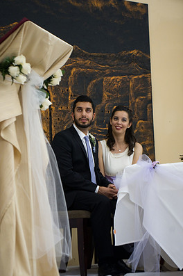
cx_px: 93
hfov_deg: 17.9
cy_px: 147
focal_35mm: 76
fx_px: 580
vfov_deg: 26.7
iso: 1600
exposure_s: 1/15
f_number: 4
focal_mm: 45
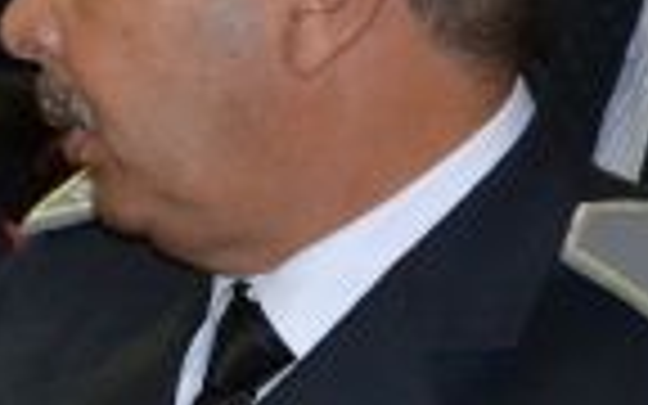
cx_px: -22
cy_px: 81
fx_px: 6610
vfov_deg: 3.5
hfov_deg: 5.6
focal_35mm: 374
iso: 3200
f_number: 5.6
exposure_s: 1/60
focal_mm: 55
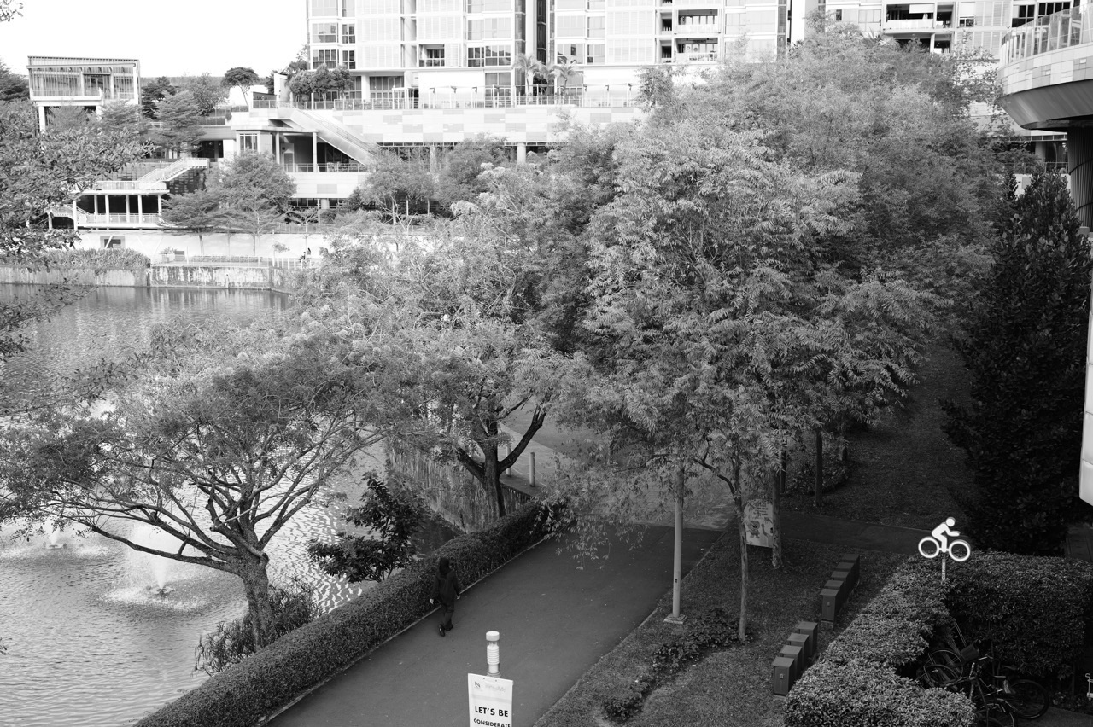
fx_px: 1305
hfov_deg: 45.5
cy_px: 364
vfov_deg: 31.2
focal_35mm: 43
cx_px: 546
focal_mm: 43
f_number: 3.2
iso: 100
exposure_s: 1/160
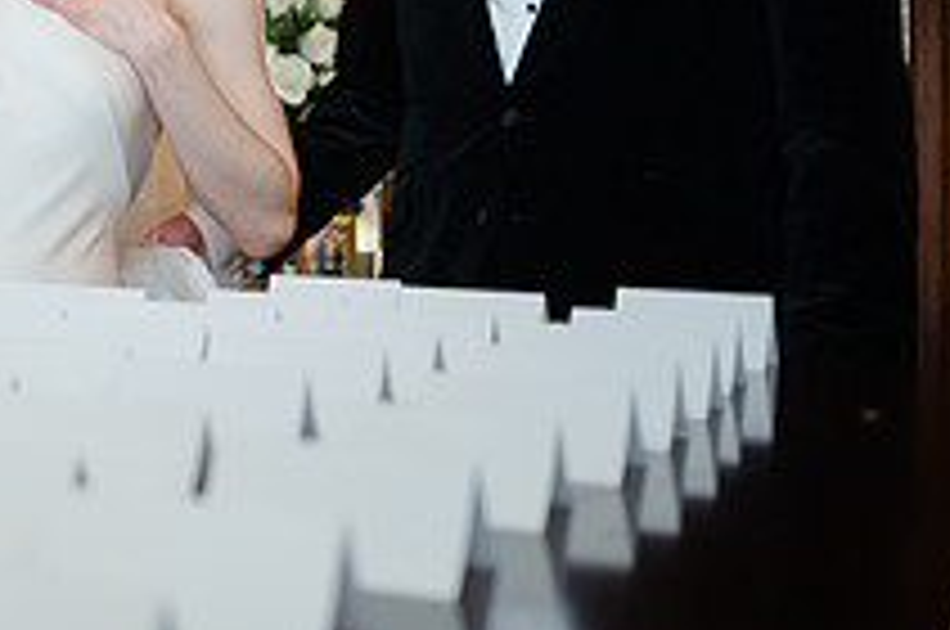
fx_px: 2029
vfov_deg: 17.5
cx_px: -320
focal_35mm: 77
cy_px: 122
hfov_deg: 23.1
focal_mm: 28
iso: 100
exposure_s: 1/30
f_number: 2.8
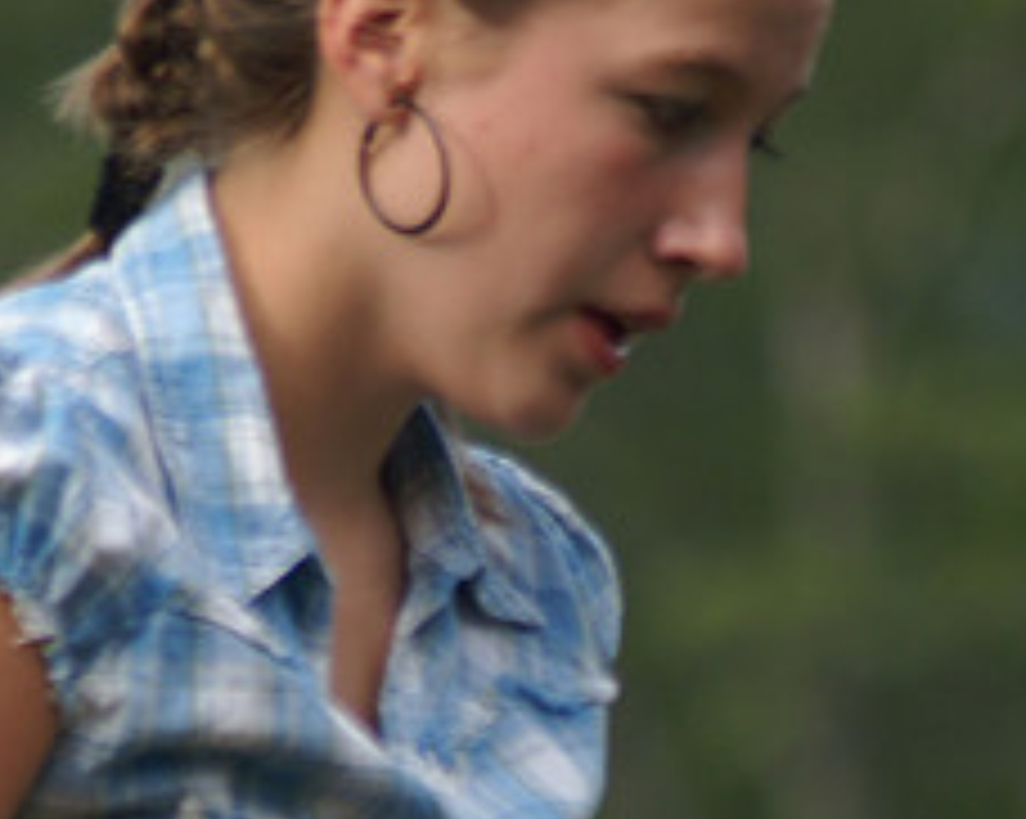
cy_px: 590
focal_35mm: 825
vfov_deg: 1.9
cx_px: 531
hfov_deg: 2.3
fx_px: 25030
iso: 200
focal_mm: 230
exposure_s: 1/500
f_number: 5.6
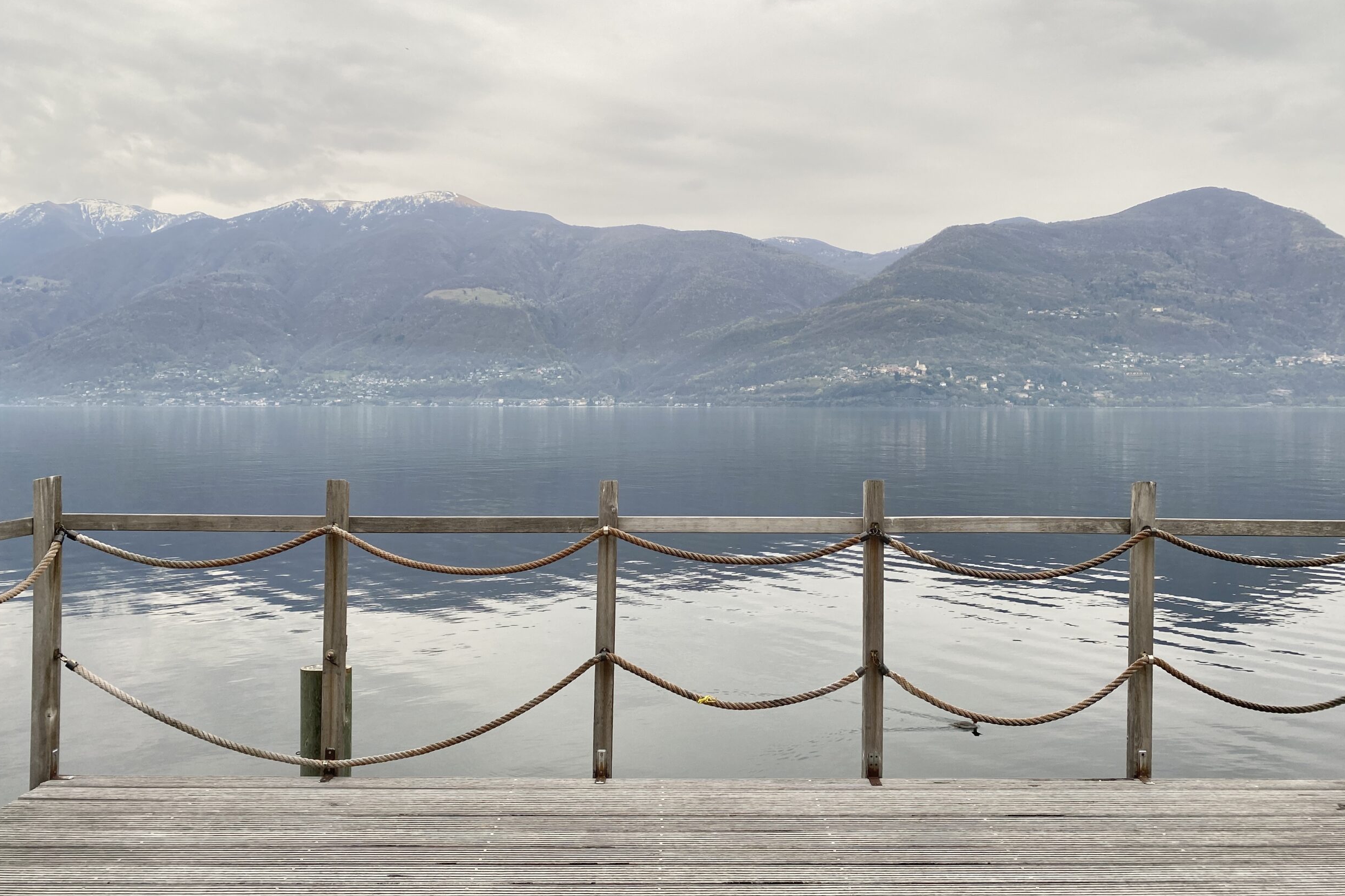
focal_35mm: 28
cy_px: 421
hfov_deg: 65.5
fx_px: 1046
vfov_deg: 46.4
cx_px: 682
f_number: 1.8
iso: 32
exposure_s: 1/122
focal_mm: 4.25
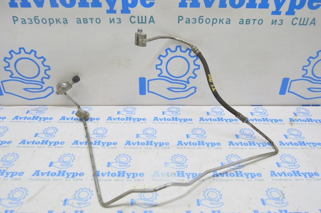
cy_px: 106
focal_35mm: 33
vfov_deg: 39.9
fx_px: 294
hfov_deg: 57.3
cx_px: 160
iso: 400
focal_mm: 22
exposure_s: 1/20
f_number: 5.6
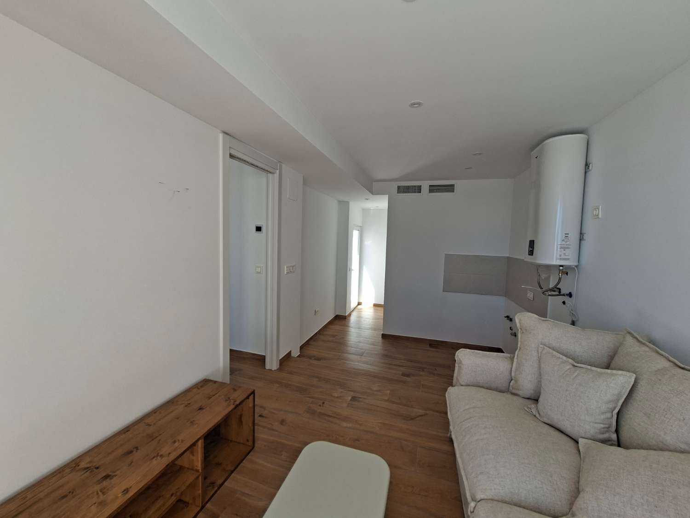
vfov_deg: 89.9
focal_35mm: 13
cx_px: 345
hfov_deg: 106.2
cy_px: 259
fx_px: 259
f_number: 2.2
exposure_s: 1/156
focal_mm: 1.74
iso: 40
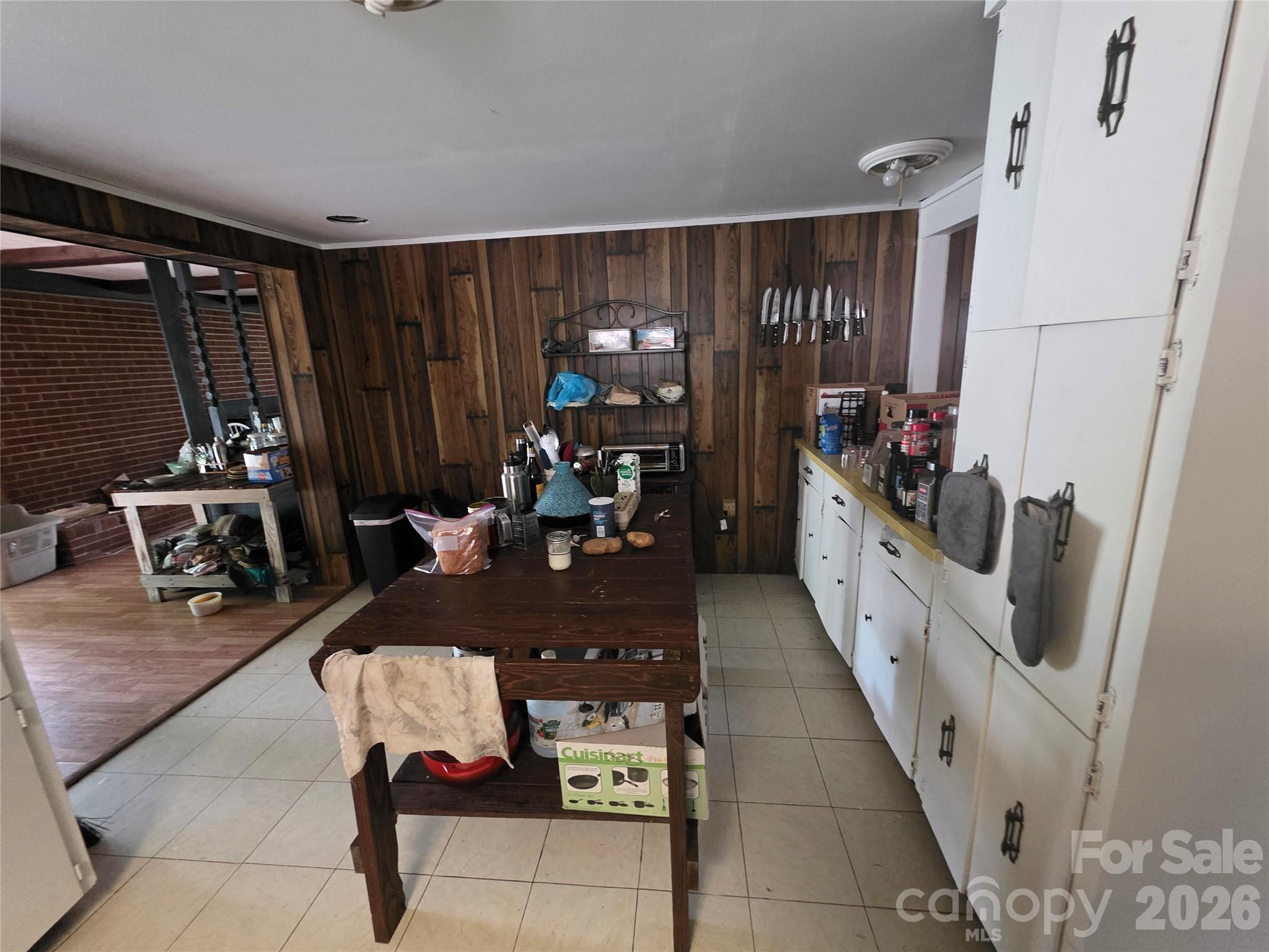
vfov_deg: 89.9
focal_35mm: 13
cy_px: 476
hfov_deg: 106.2
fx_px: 477
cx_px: 634
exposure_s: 1/40
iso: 1000
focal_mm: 2.2
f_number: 1.9
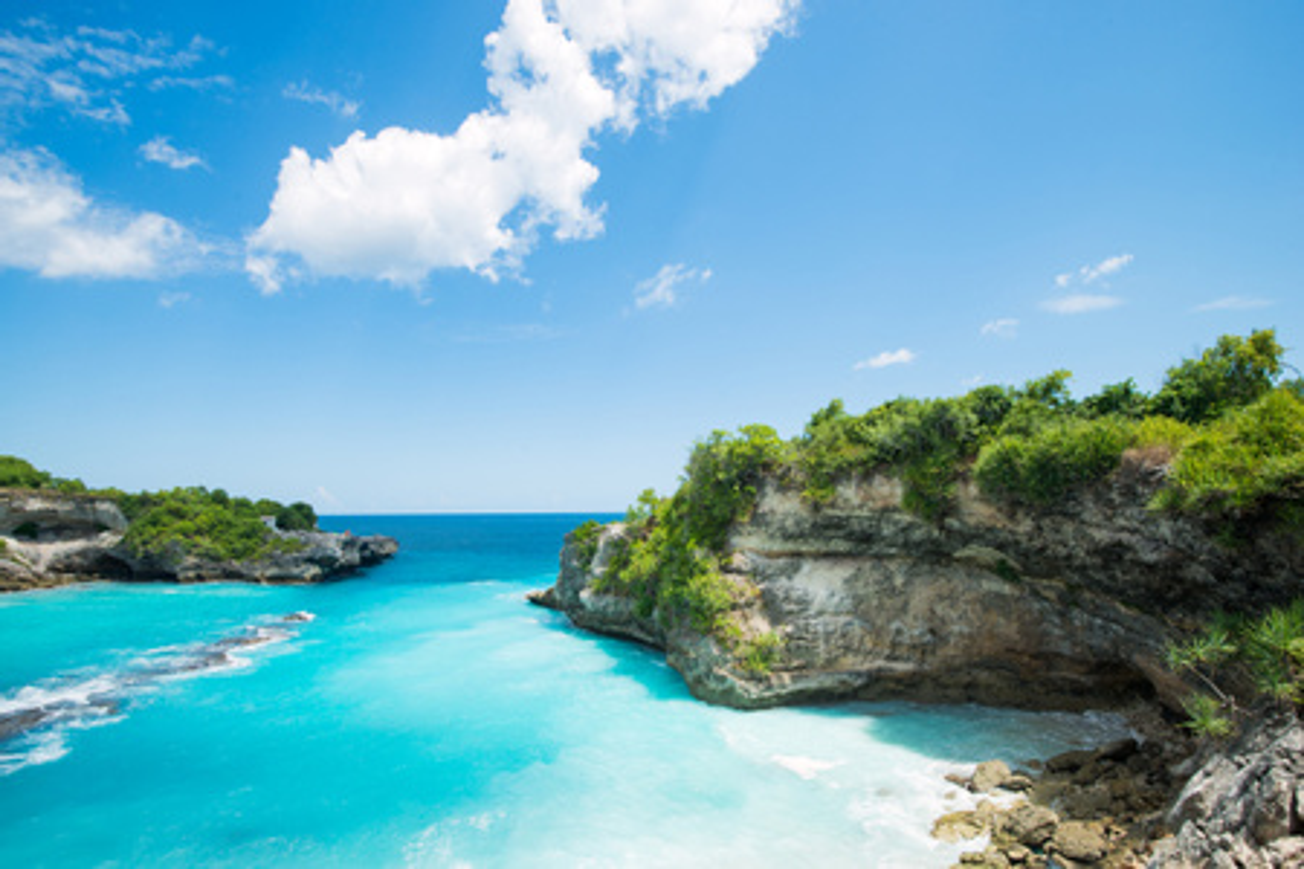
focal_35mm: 16
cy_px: 434
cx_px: 652
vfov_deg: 73.7
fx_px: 580
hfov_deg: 96.7
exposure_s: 1/100
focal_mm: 16
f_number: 13
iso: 100
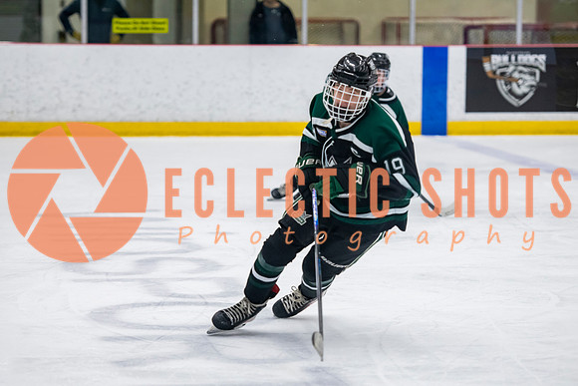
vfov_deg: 8.9
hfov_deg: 13.4
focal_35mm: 153
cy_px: 202
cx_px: 289
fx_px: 2465
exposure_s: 1/640
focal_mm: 125
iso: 2000
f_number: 3.2
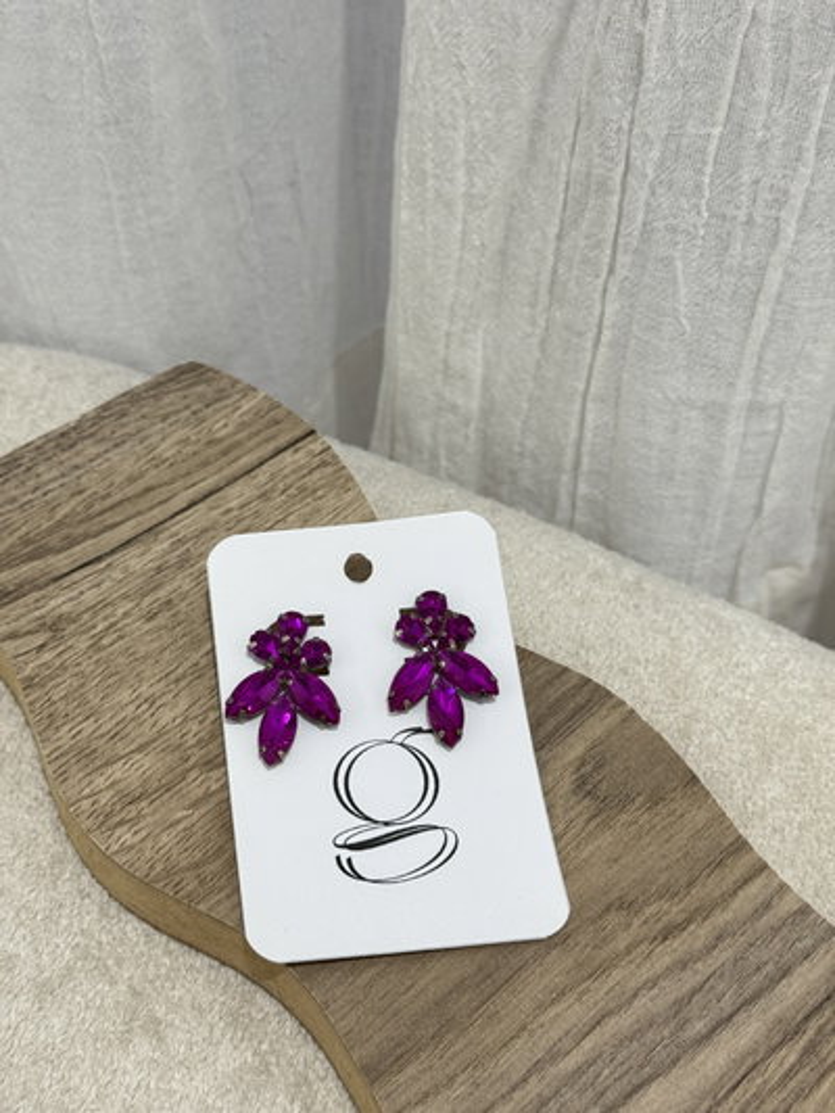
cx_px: 418
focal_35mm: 48
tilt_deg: -51.0
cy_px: 556
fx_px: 1543
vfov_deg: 39.6
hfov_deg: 30.3
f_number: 1.78
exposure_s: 1/50
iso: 100
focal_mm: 6.76
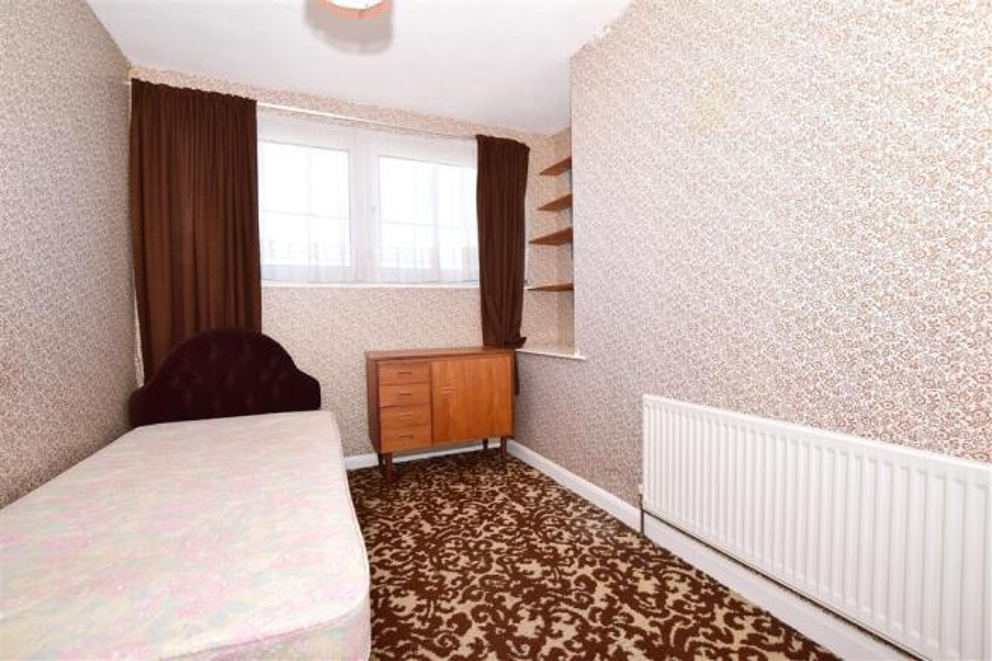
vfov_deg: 77.3
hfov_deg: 100.4
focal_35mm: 15
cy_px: 330
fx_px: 413
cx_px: 496
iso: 400
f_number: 8
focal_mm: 10
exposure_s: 1/200
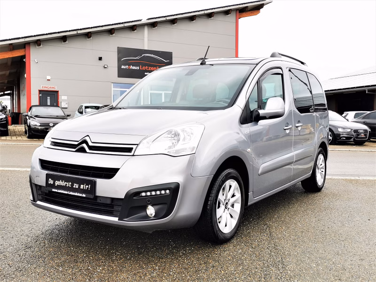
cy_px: 141
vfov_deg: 39.7
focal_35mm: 36
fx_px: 391
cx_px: 188
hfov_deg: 51.4
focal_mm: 5.58
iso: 50
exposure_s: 1/821
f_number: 1.8
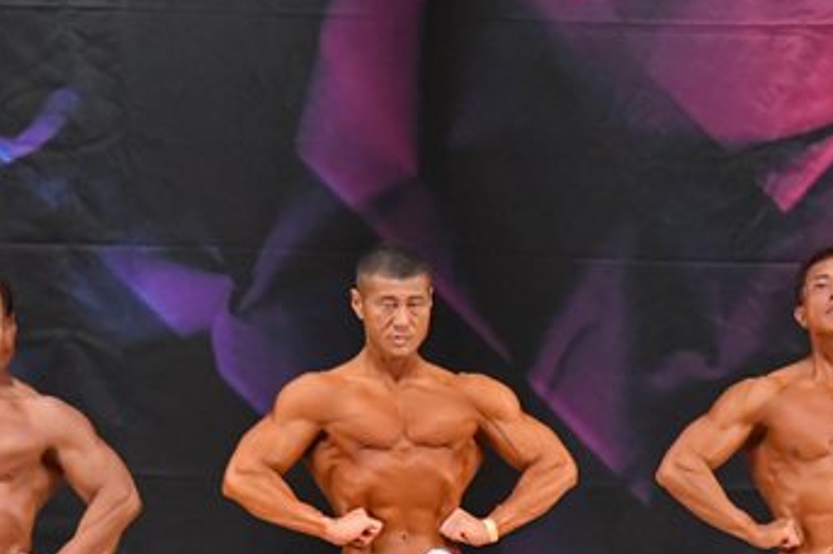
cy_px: 590
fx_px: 9778
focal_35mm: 423
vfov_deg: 3.2
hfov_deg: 4.9
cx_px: 679
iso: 5600
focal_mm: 125
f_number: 5.6
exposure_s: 1/400
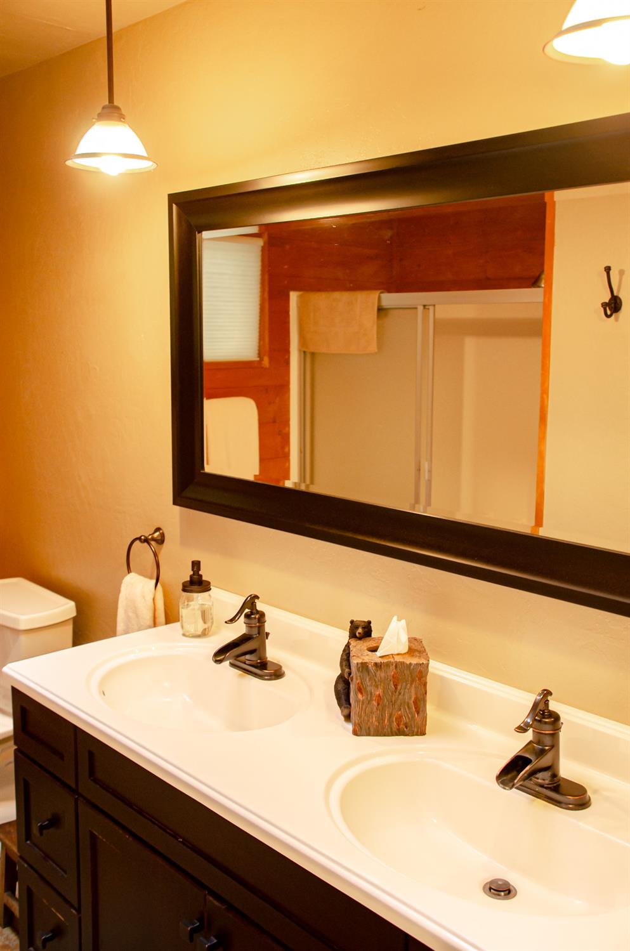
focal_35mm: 36
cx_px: 315
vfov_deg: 53.2
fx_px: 949
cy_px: 476
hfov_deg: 36.7
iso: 800
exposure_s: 1/60
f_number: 3.8
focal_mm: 24
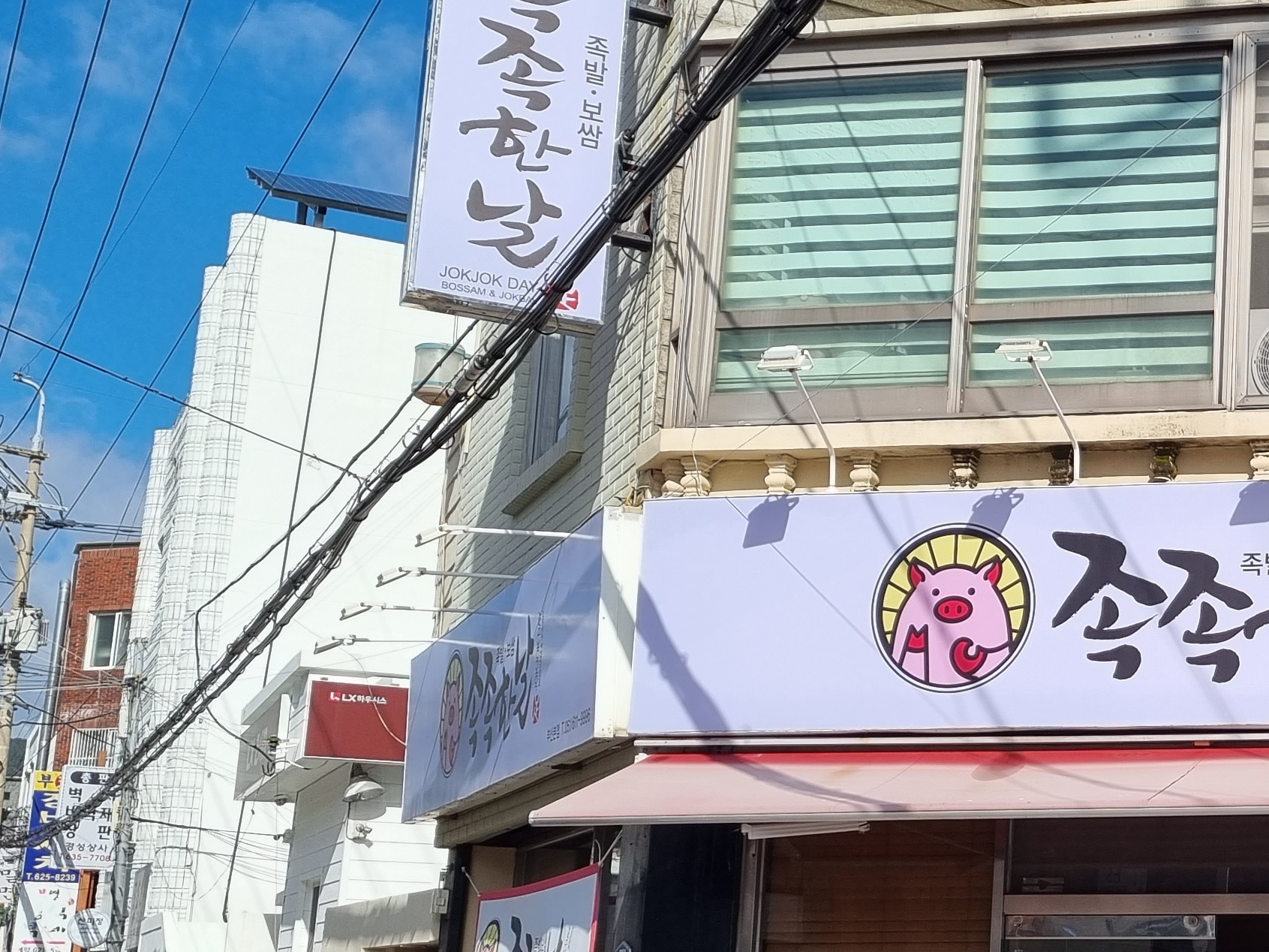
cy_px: 598
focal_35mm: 62
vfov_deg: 23.6
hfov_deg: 28.7
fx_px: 2273
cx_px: 1352
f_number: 1.8
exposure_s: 1/4944
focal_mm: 5.4
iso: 50
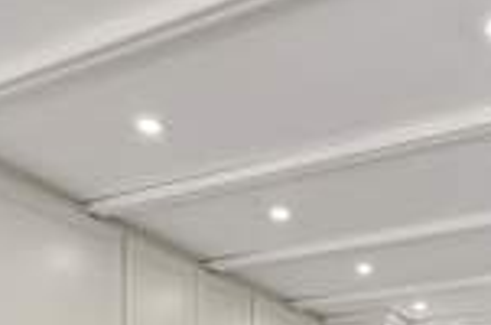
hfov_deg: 36.8
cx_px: 380
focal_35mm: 53
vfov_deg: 21.0
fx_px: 716
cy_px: 510
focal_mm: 16.5
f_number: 14
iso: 640
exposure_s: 1/13
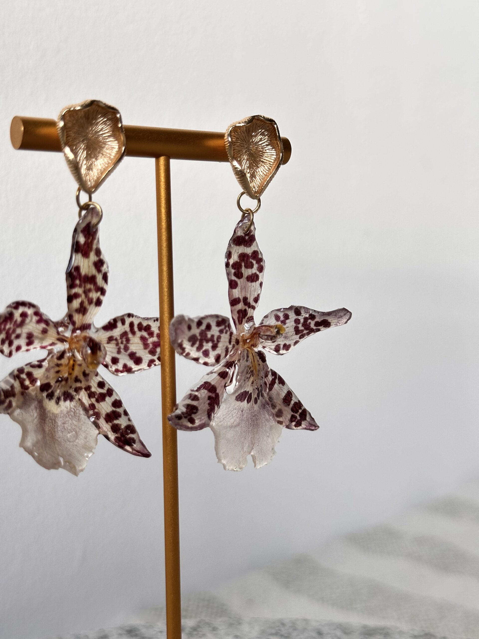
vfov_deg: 39.7
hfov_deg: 30.3
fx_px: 886
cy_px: 320
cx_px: 240
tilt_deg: -2.8
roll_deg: -0.1
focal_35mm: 48
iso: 64
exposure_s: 1/235
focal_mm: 6.86
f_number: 1.78
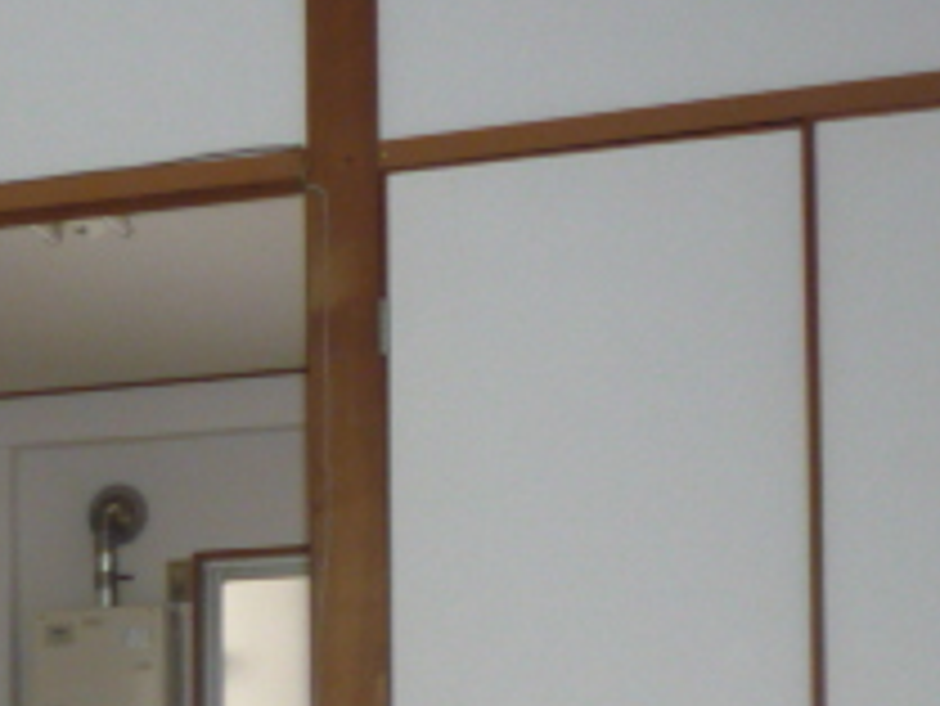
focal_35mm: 101
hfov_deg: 17.7
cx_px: -423
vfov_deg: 14.2
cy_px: 836
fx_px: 2744
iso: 200
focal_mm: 5.5
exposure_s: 1/30
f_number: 2.8
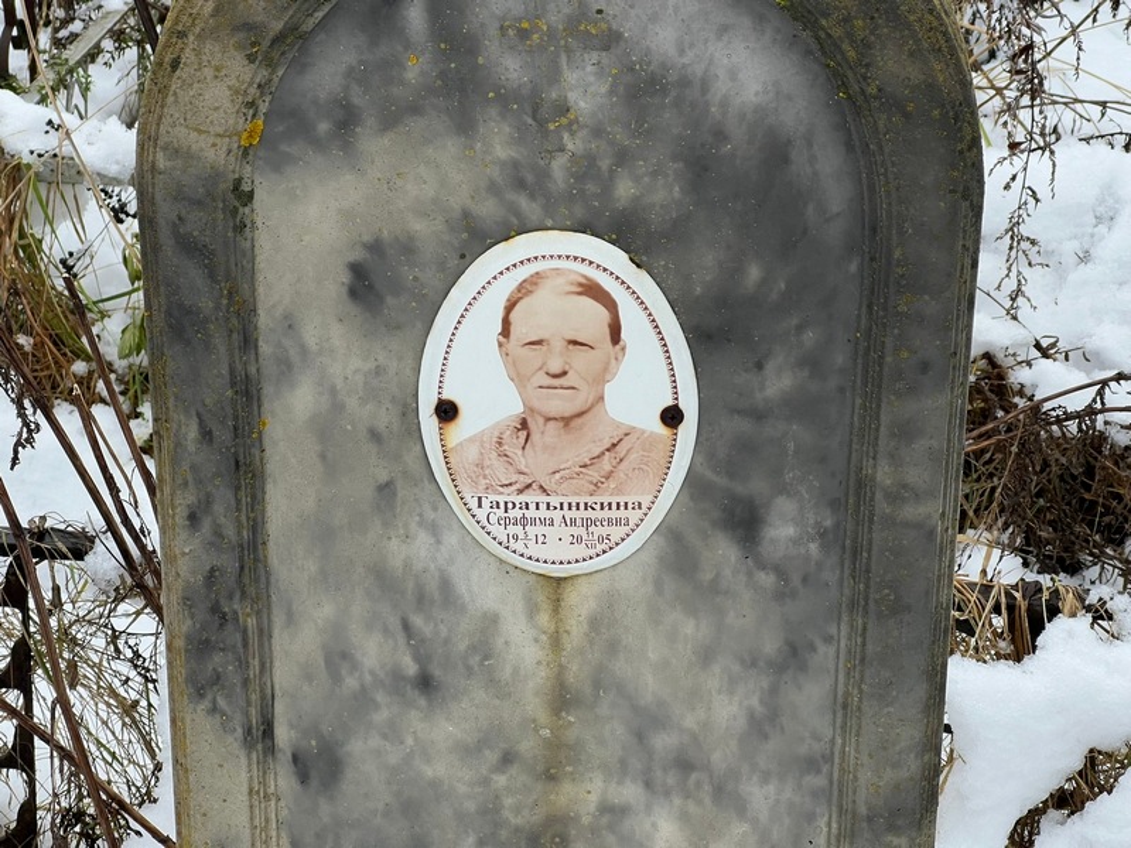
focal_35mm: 77
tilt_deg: -24.8
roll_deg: -0.5
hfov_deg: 25.3
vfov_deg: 19.1
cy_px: 424
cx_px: 566
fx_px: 2516
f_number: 2.8
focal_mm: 9
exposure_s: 1/99
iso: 50
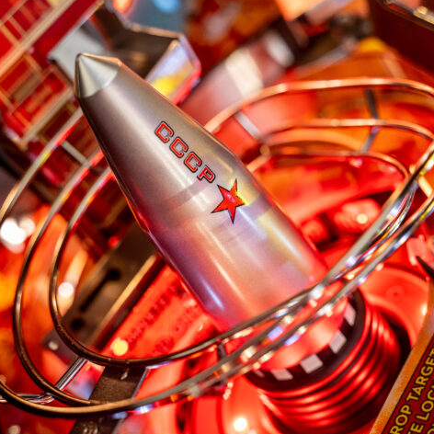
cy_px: 227
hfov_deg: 26.5
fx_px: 922
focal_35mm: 65
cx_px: 228
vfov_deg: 26.5
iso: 1000
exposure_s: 1/60
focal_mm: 47
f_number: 4
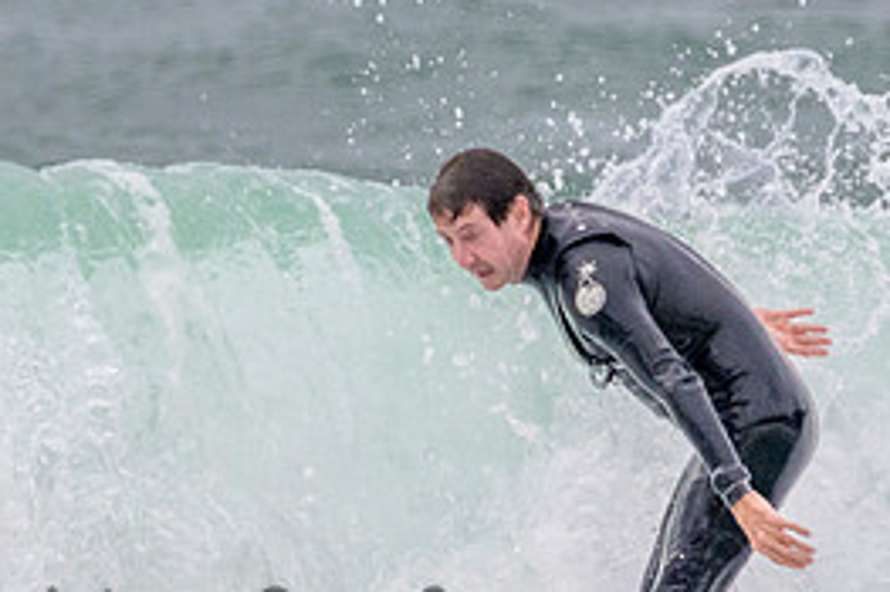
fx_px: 59319
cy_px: 491
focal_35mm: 2401
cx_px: 515
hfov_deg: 0.9
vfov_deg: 0.6
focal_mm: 800
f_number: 11
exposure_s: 1/2000
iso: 1600
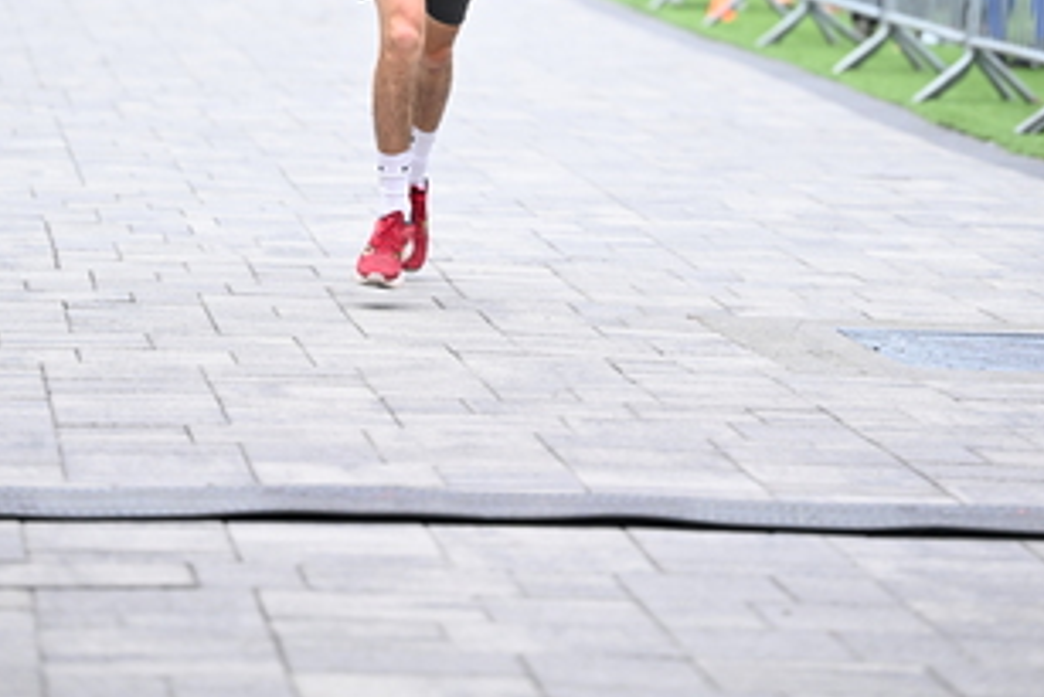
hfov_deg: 9.2
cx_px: 464
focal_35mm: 224
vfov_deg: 6.1
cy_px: -71
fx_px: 6499
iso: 1250
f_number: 2.8
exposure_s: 1/1600
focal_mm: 125
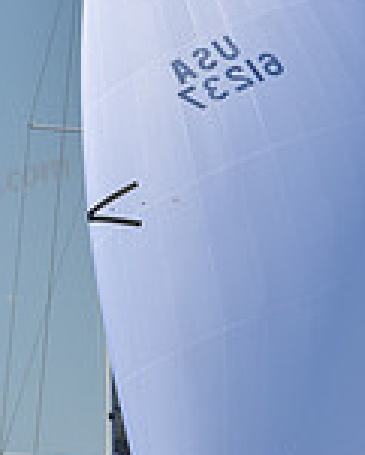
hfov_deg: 3.8
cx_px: 228
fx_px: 5436
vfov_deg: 4.8
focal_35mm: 403
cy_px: 325
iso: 250
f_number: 9
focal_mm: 112
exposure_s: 1/1250
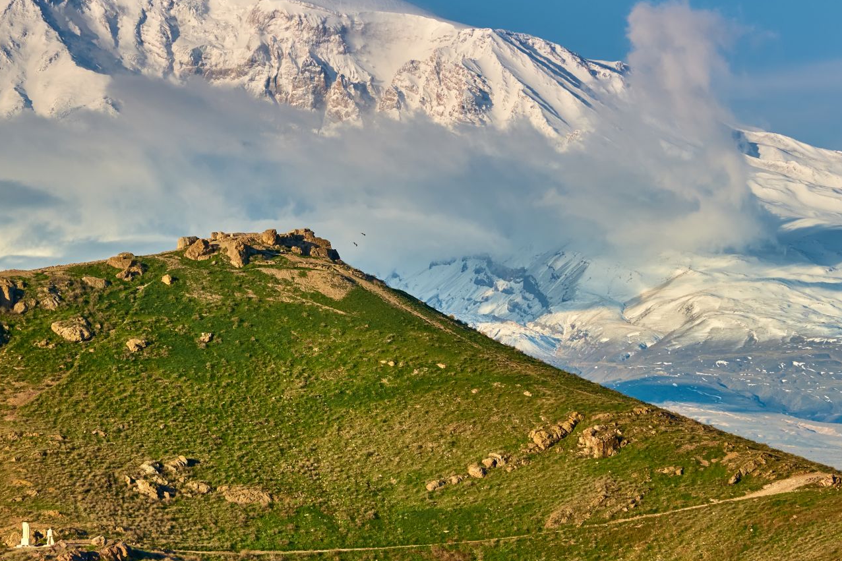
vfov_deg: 6.0
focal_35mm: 230
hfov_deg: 8.9
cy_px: 182
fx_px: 5378
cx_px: 302
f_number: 5.6
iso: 400
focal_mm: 102.2
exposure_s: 1/550
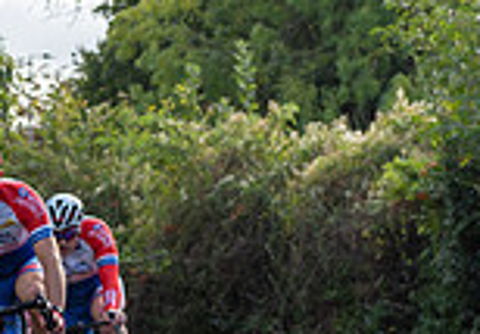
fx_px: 3782
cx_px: -247
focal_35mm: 280
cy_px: 241
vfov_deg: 5.0
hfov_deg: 7.1
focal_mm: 66
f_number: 4
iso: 200
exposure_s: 1/640
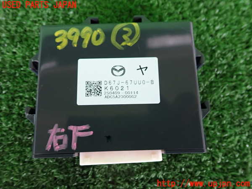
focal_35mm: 30
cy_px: 94
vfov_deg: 46.8
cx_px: 126
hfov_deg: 60.0
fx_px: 218
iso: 320
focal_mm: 5.4
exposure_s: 1/30
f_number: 2.3
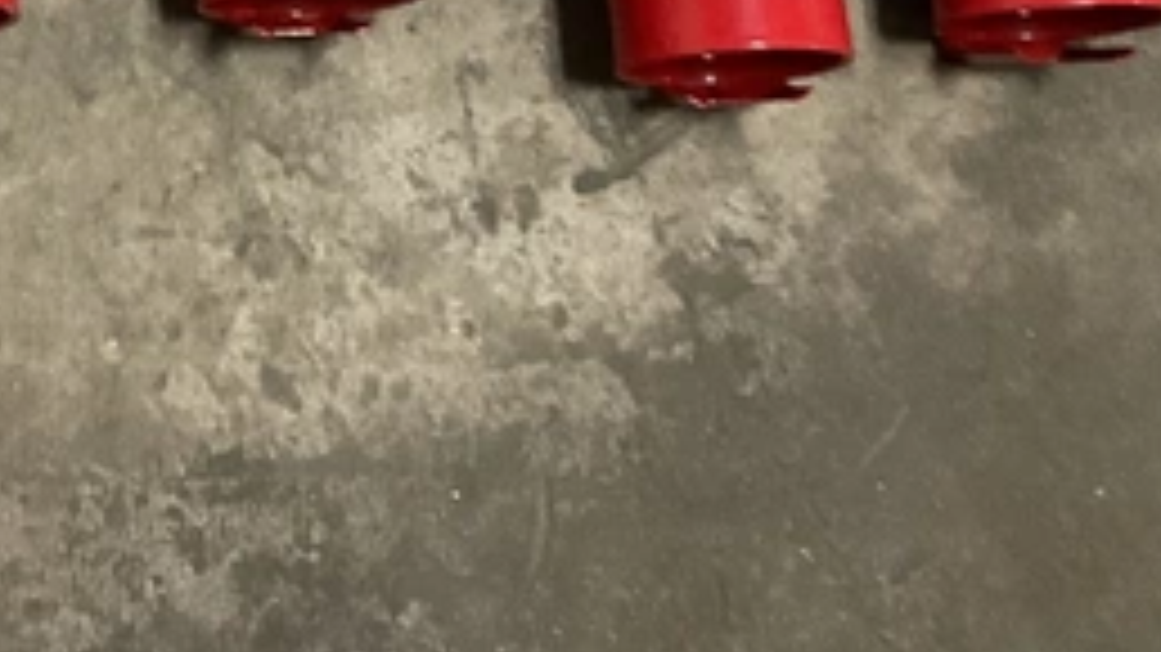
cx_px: 27
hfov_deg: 22.4
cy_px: -564
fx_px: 2832
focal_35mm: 92
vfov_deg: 12.0
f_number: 1.8
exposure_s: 1/60
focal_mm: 3
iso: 160
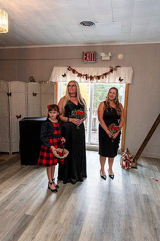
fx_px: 167
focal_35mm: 25
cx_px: 78
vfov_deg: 71.6
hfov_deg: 51.2
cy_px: 119
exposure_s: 1/125
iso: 220
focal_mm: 24
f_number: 2.8
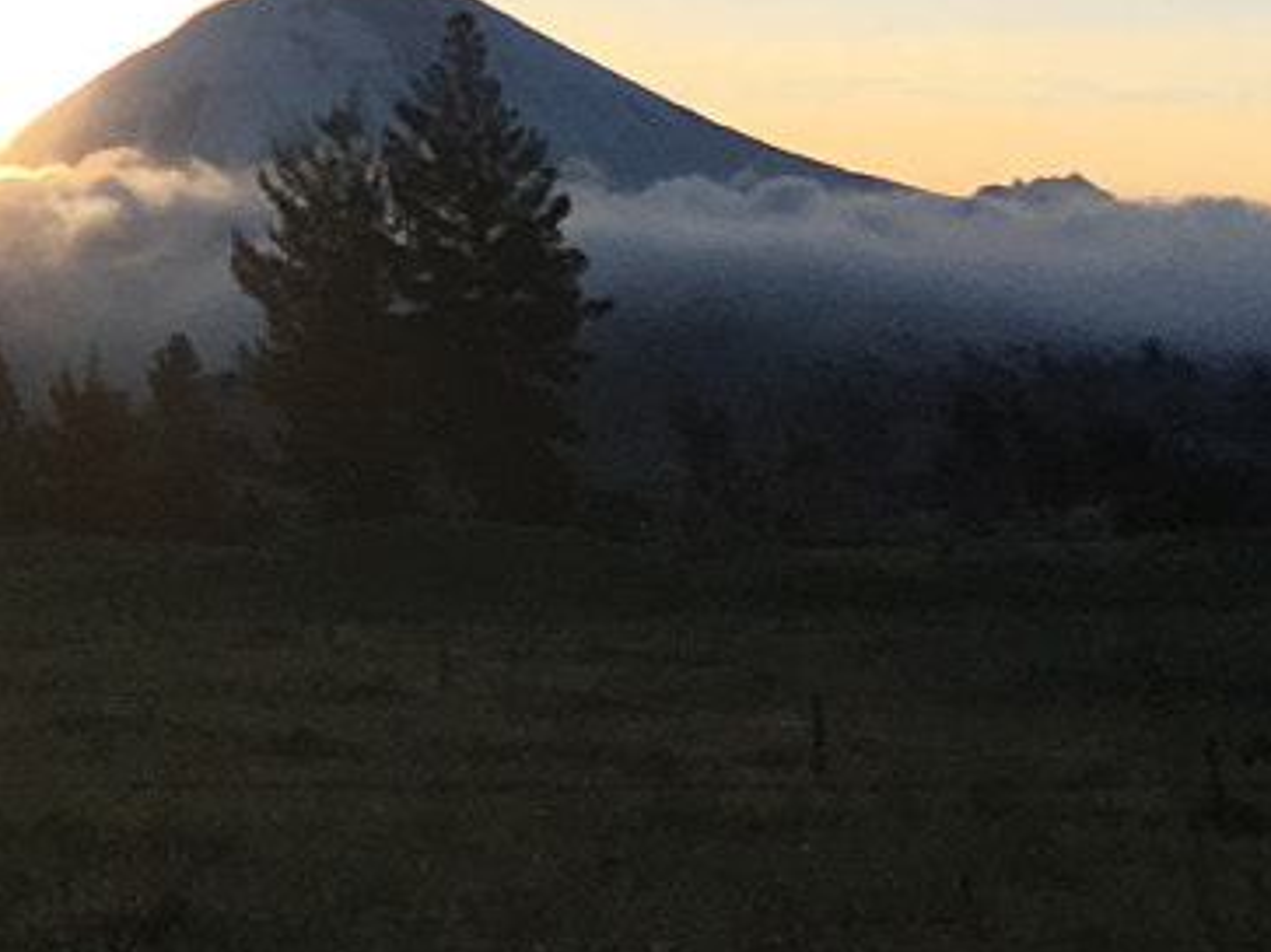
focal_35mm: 128
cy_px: -966
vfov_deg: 10.6
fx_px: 4698
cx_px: -732
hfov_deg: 14.2
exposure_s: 1/1479
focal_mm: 4.15
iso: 25
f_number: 2.2
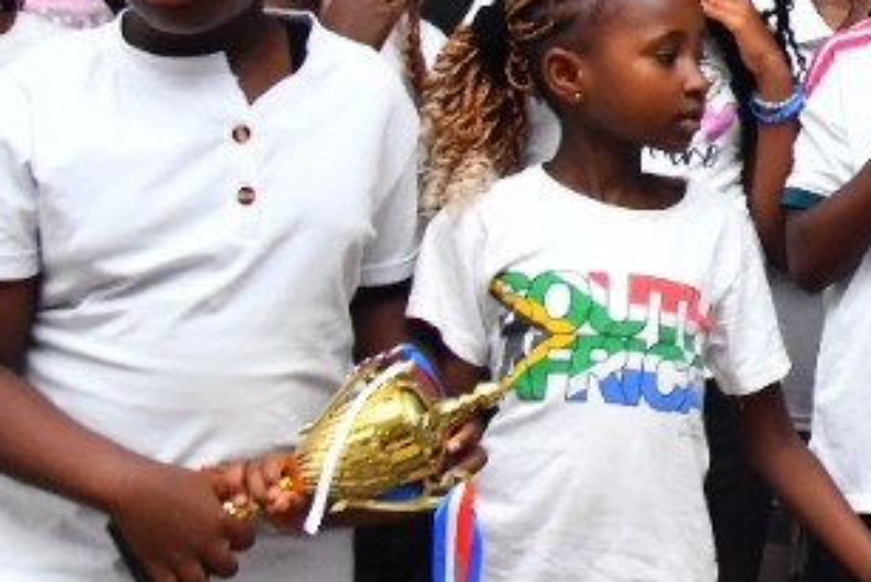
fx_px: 3026
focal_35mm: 125
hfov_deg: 13.5
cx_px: 1855
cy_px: 102
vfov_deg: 10.9
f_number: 4.5
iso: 1000
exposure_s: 1/250
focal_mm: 24
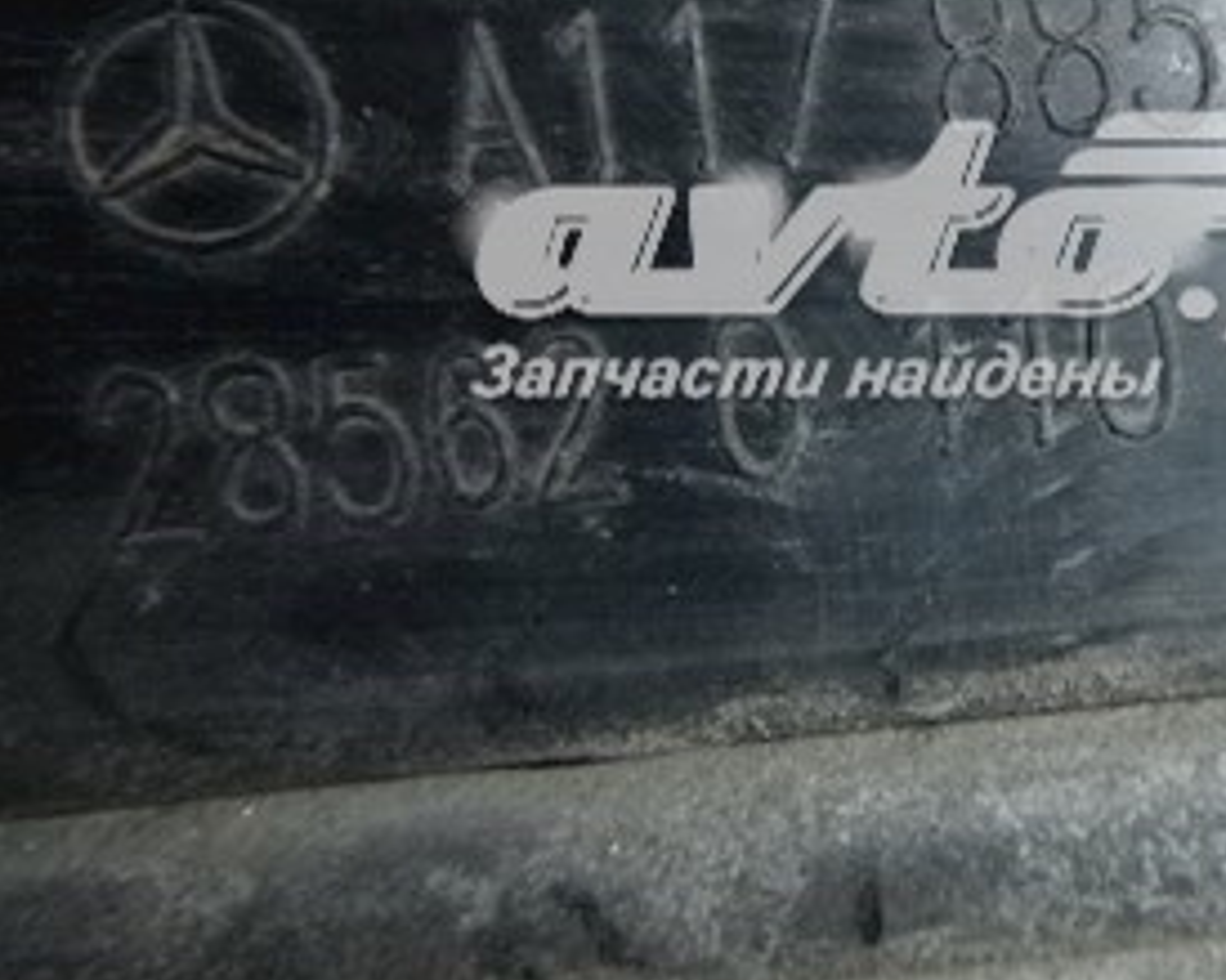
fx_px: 2068
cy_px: 246
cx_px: 984
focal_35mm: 57
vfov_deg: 26.3
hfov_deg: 32.1
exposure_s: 1/125
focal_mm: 4.5
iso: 200
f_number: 3.9
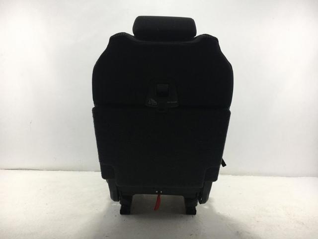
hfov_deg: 61.7
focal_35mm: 29
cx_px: 159
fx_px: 266
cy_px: 120
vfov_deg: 48.2
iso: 25
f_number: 2.2
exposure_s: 1/463
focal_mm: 4.15
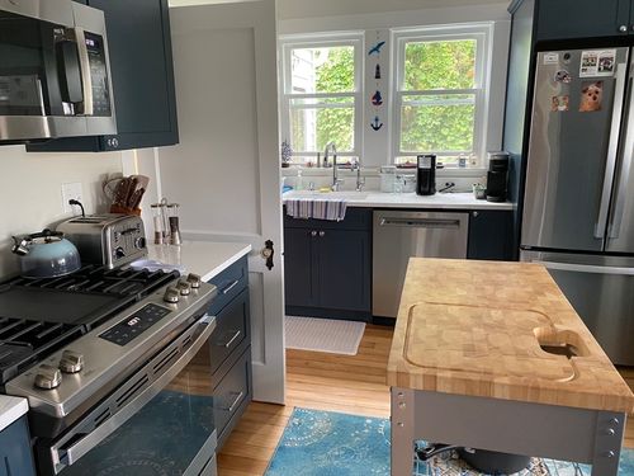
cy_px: 238
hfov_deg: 67.3
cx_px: 317
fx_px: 476
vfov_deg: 53.1
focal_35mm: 26
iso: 250
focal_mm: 4.25
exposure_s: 1/60
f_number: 1.8
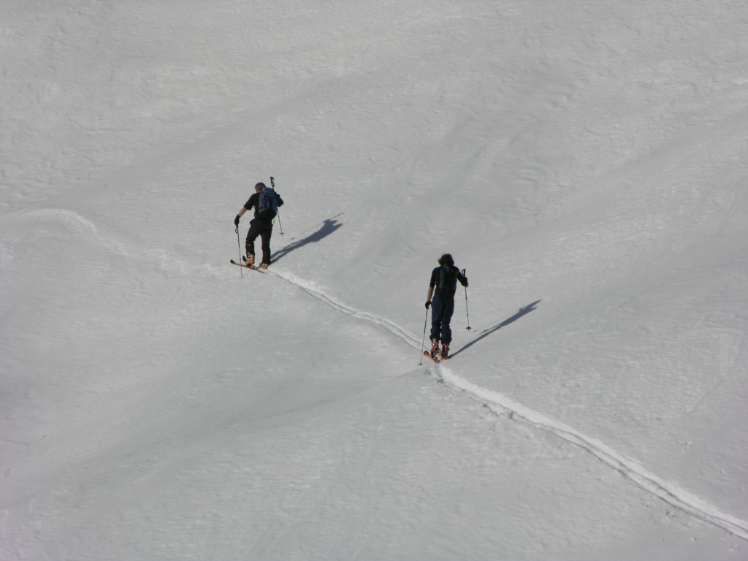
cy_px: 280
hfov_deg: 7.1
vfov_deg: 5.3
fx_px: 6050
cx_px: 374
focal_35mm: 280
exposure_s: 1/545
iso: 50
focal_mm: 71.2
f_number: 7.4
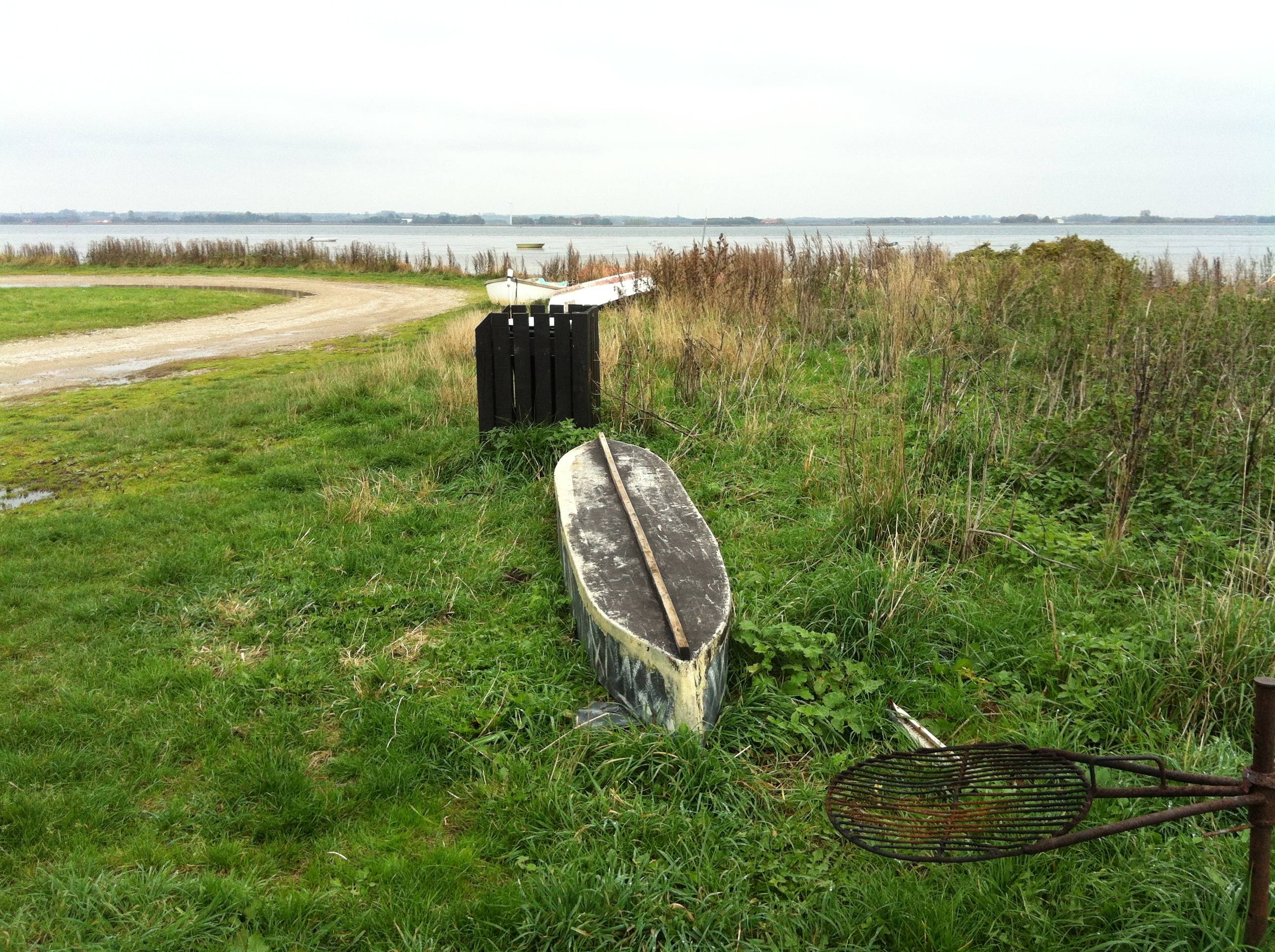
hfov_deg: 52.7
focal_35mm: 35
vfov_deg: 40.6
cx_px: 638
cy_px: 476
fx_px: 1287
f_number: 2.8
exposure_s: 1/296
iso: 80
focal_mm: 3.85
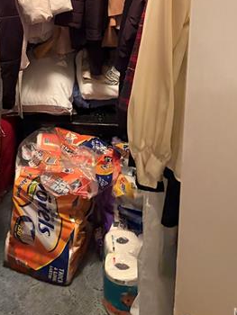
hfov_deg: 24.9
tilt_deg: -10.8
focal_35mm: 57
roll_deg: -0.2
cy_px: -21
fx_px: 520
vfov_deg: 30.6
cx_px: 25
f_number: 1.6
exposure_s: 1/30
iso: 1000
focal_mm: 5.96
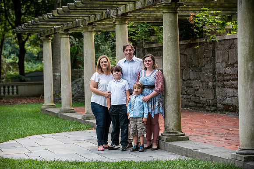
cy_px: 84
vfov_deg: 13.4
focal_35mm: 102
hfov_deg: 20.0
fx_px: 720
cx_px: 127
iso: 1000
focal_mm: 102
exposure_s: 1/125
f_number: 3.5
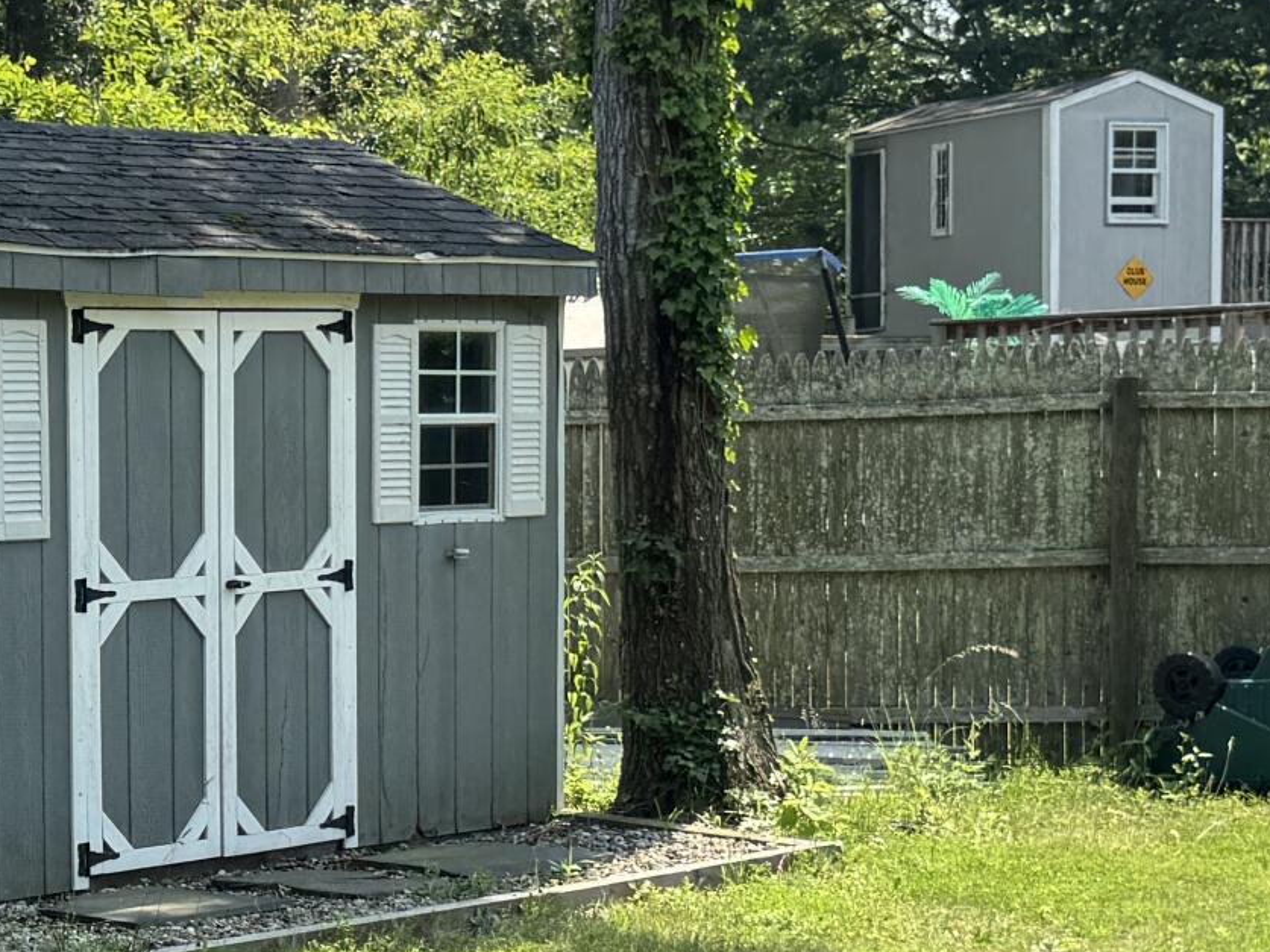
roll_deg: -0.4
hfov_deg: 21.8
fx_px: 3156
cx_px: -38
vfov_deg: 17.2
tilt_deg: +1.9
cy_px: 576
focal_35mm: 86
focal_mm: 6.76
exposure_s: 1/1366
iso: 80
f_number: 1.78
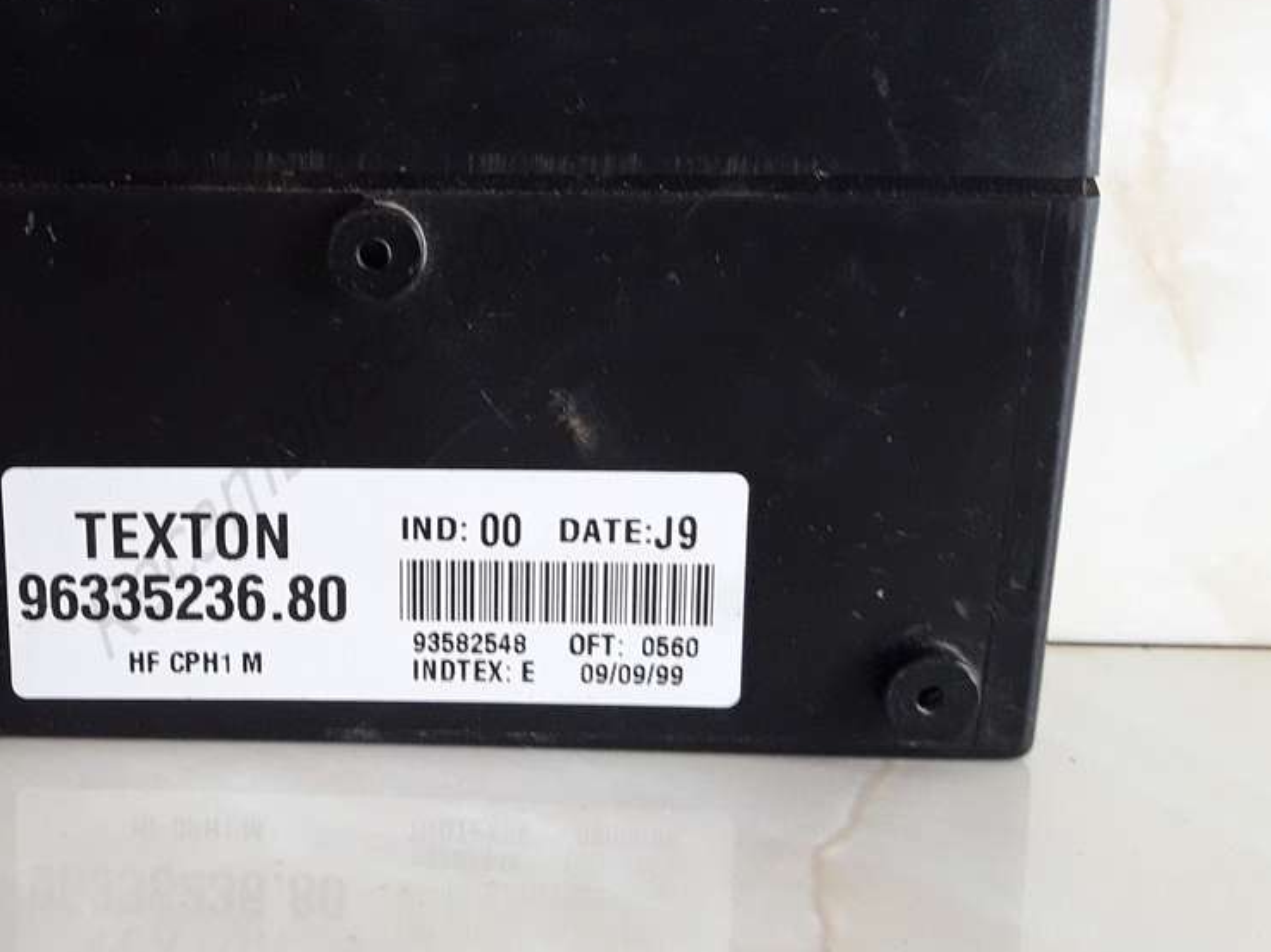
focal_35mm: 47
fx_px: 1725
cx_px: 375
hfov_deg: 39.7
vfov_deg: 30.7
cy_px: 360
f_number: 1.9
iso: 200
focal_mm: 3.7
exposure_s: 1/17
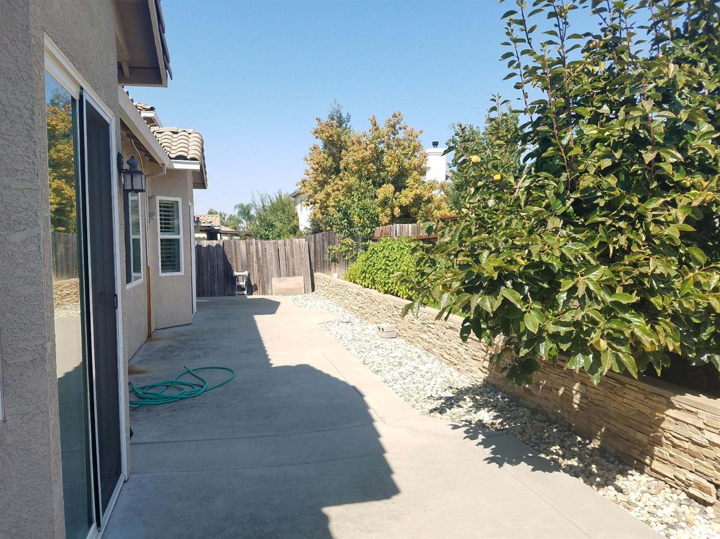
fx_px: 541
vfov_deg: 53.0
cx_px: 360
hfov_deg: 67.3
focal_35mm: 26
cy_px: 270
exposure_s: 1/1556
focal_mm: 4.2
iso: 50
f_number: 1.7
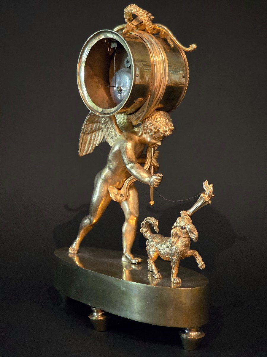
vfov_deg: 28.2
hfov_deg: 21.3
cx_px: 134
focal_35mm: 69
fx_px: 710
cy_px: 178
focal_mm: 7.9
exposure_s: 1/33.4
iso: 1600
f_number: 2.4
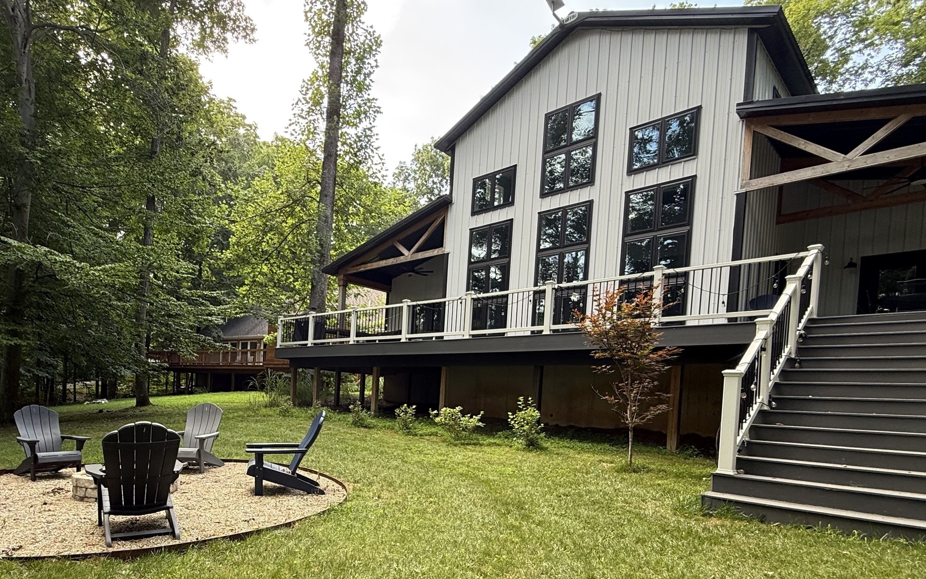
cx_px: 336
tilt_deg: +0.0
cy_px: 414
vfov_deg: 53.3
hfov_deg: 77.9
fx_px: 555
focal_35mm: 22
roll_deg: -3.7
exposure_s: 1/99
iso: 50
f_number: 2.2
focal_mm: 2.22
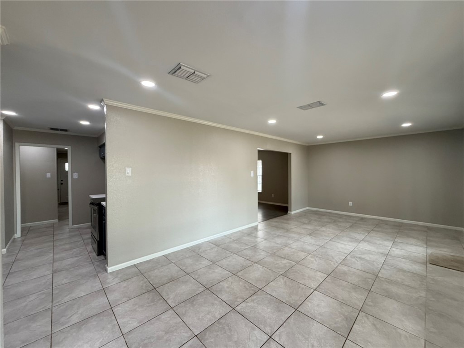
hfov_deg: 102.1
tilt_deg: -1.1
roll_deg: +0.4
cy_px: 174
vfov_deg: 85.7
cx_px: 232
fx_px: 188
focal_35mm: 14
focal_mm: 2.22
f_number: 2.2
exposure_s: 1/120
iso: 320
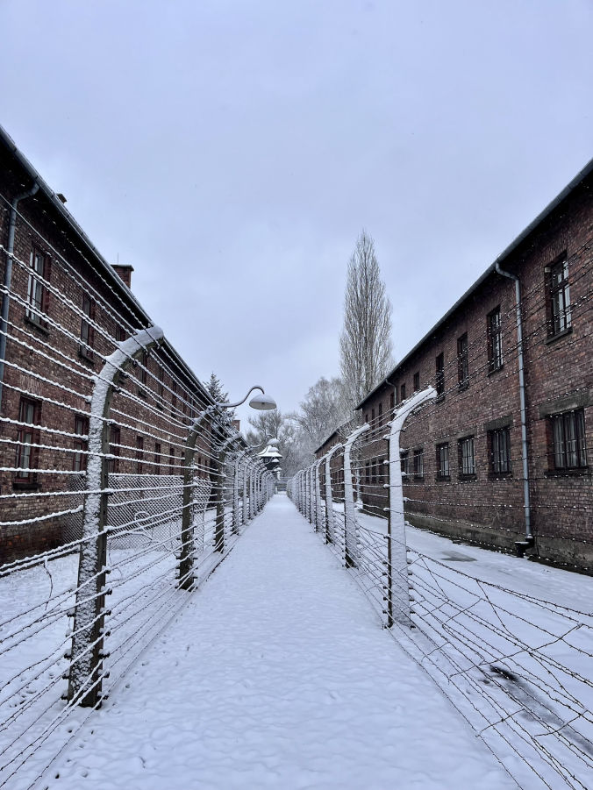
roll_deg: -0.2
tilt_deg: +8.6
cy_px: 395
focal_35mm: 26
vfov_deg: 67.3
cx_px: 296
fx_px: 594
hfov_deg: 53.1
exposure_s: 1/1957
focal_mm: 5.1
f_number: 1.6
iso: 50
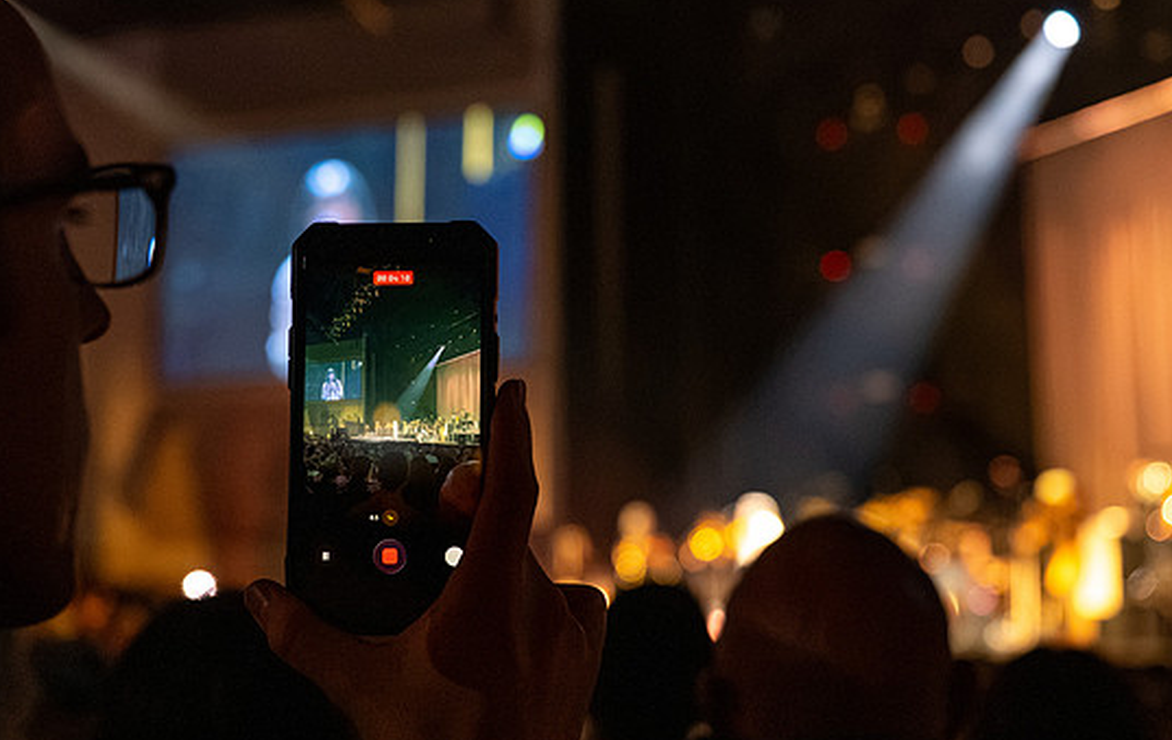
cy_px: 332
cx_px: 571
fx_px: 1890
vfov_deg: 22.1
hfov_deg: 34.5
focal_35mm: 59
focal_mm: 36
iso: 4000
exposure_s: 1/125
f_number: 2.8
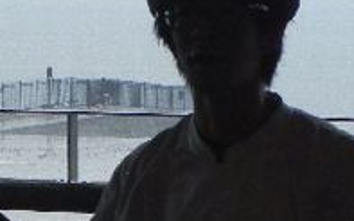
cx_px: 288
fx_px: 1833
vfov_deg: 6.9
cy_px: 140
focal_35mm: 190
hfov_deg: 11.0
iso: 800
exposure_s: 1/1250
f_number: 4.5
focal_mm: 10.3
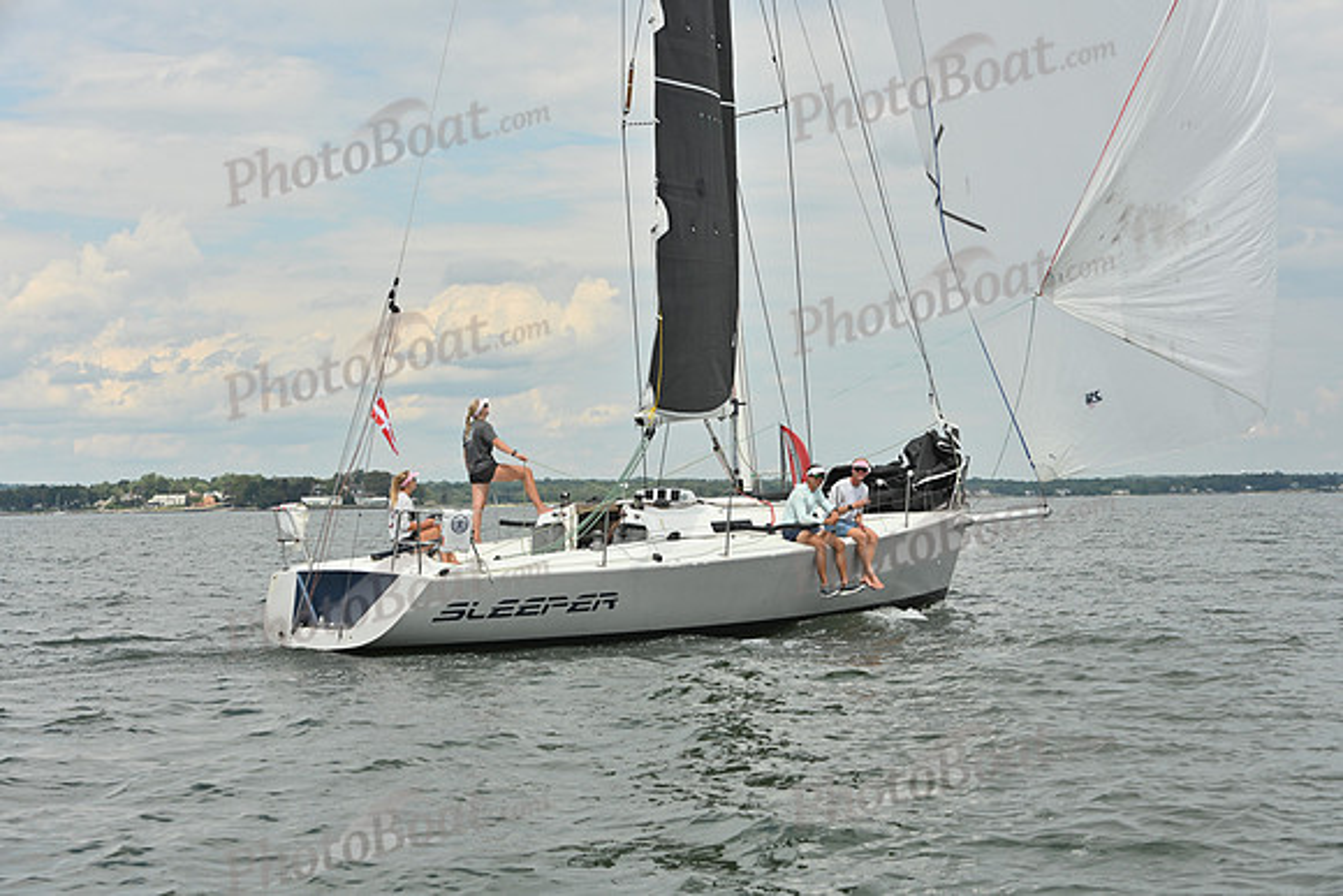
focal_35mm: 70
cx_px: 672
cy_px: 448
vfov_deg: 19.5
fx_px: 2612
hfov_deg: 28.8
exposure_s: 1/1250
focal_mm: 70
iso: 320
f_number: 8
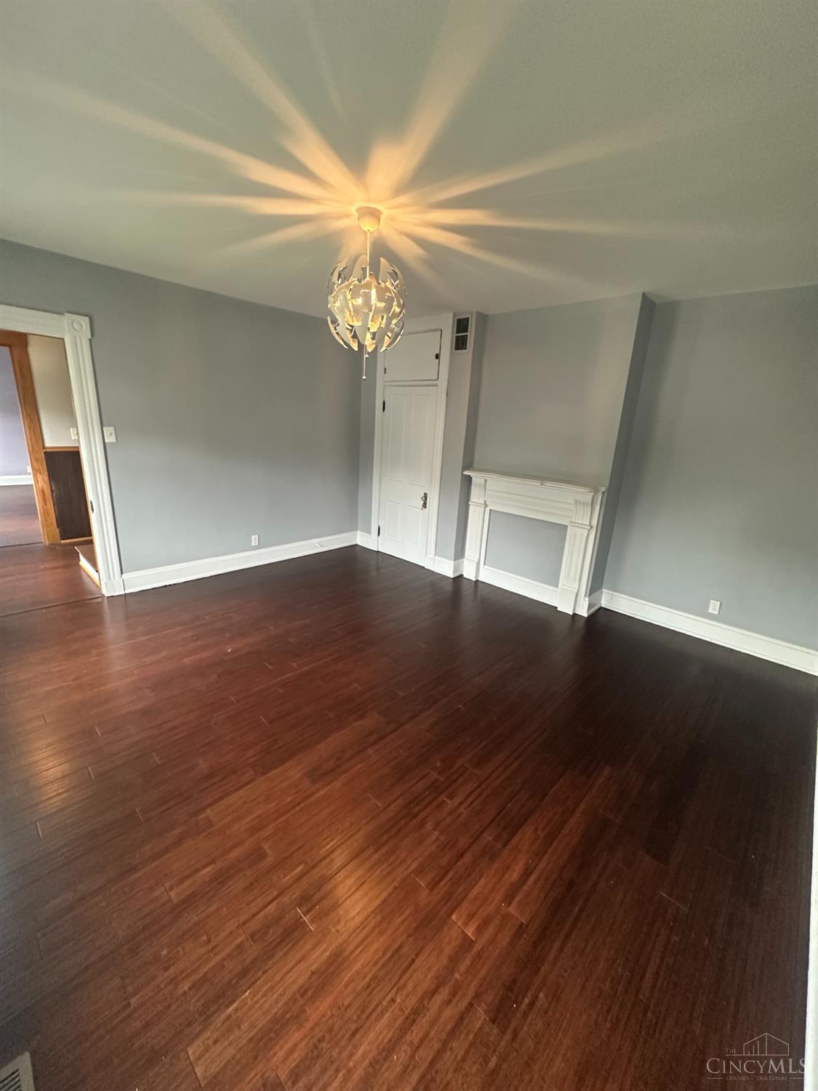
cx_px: 409
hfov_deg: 85.7
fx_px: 441
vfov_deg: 102.1
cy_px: 546
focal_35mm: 14
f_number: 2.2
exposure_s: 1/60
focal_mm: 2.22
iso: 400
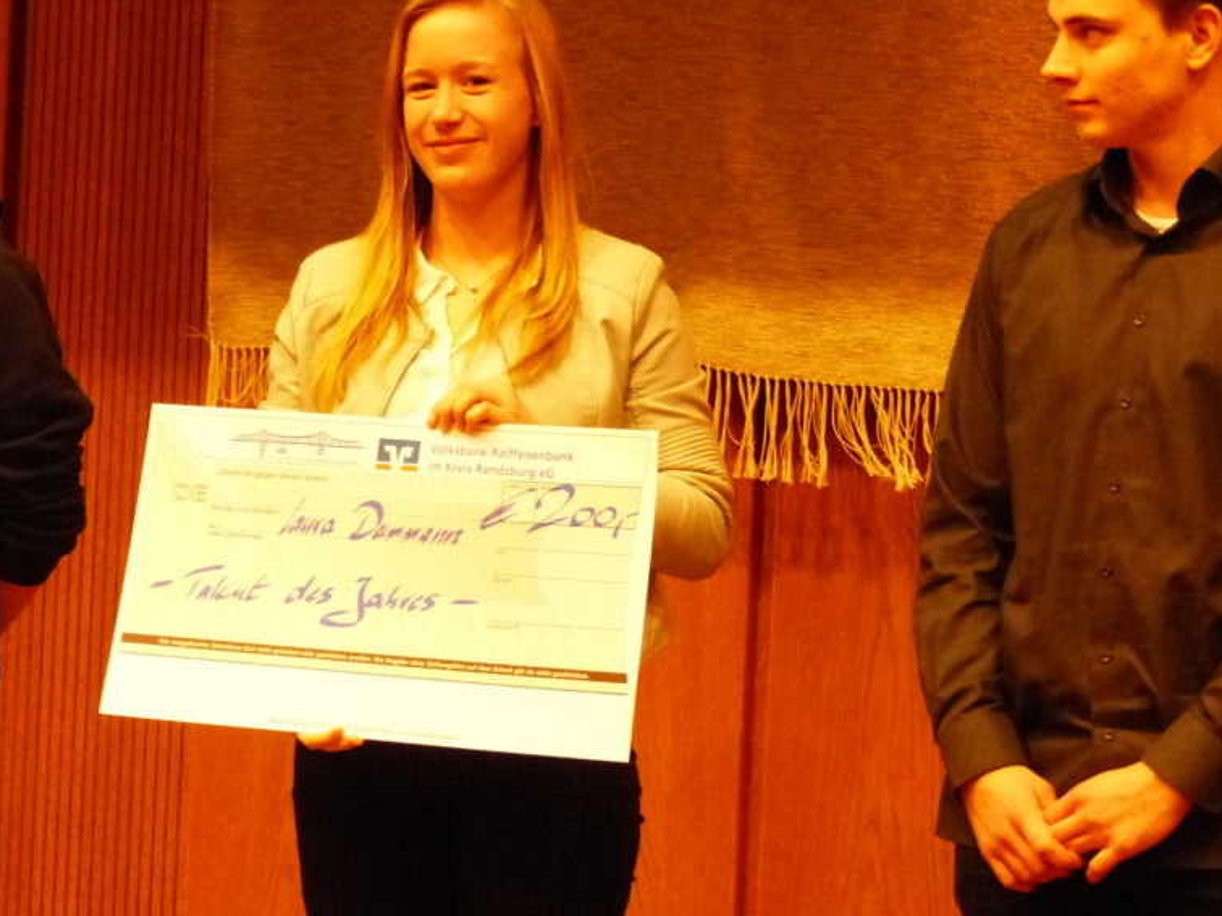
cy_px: 321
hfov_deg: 11.8
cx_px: 461
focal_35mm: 168
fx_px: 5931
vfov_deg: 8.8
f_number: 2.8
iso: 1600
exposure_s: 1/50
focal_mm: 22.2
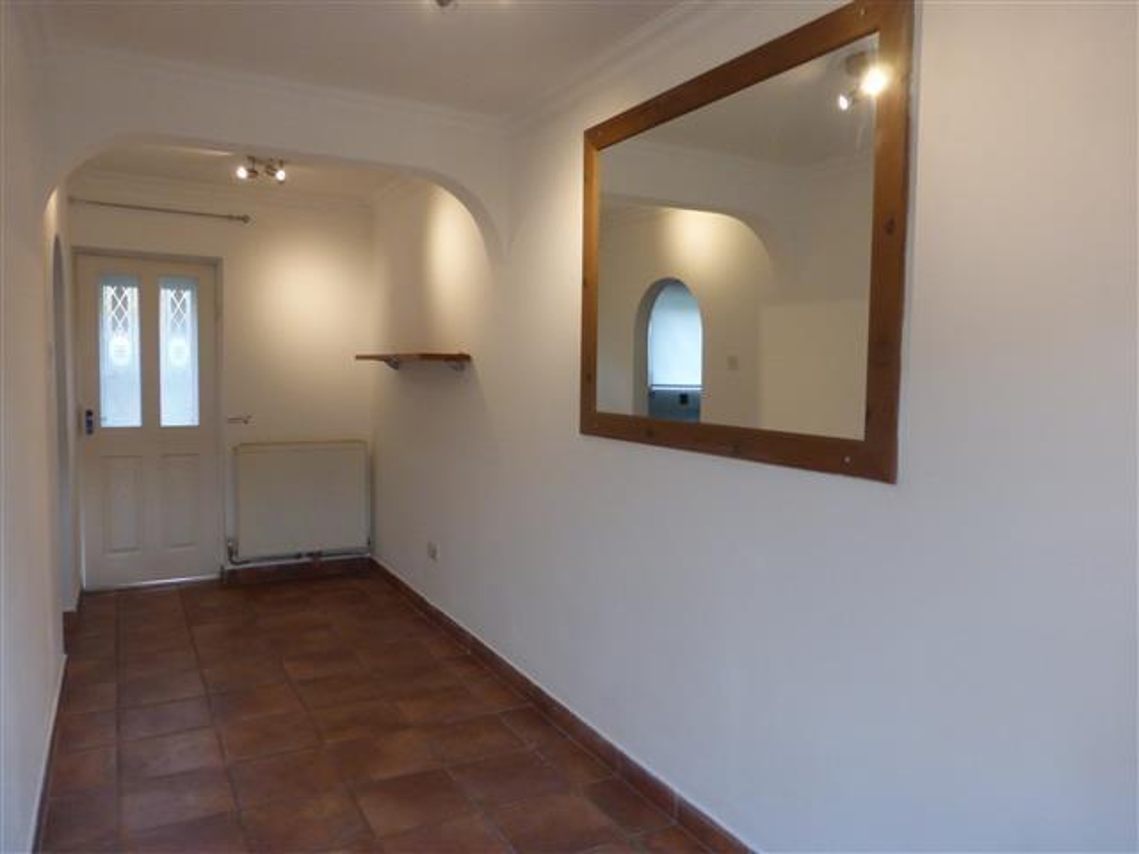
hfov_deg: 71.6
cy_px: 427
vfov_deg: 56.8
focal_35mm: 24
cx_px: 570
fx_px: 790
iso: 400
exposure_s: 1/125
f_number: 3.3
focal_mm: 4.3
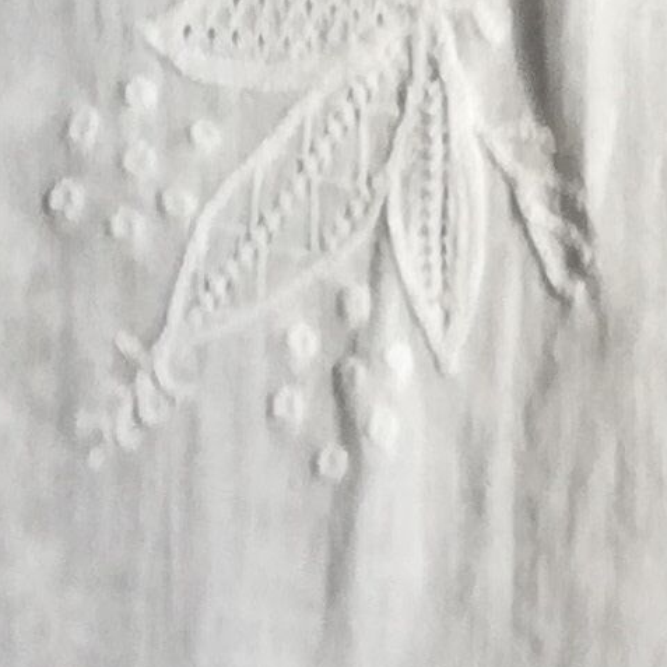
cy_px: 2857
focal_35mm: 222
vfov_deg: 6.2
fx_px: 4840
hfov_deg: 7.9
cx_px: 591
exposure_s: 1/50
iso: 100
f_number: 2.2
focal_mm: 3.81
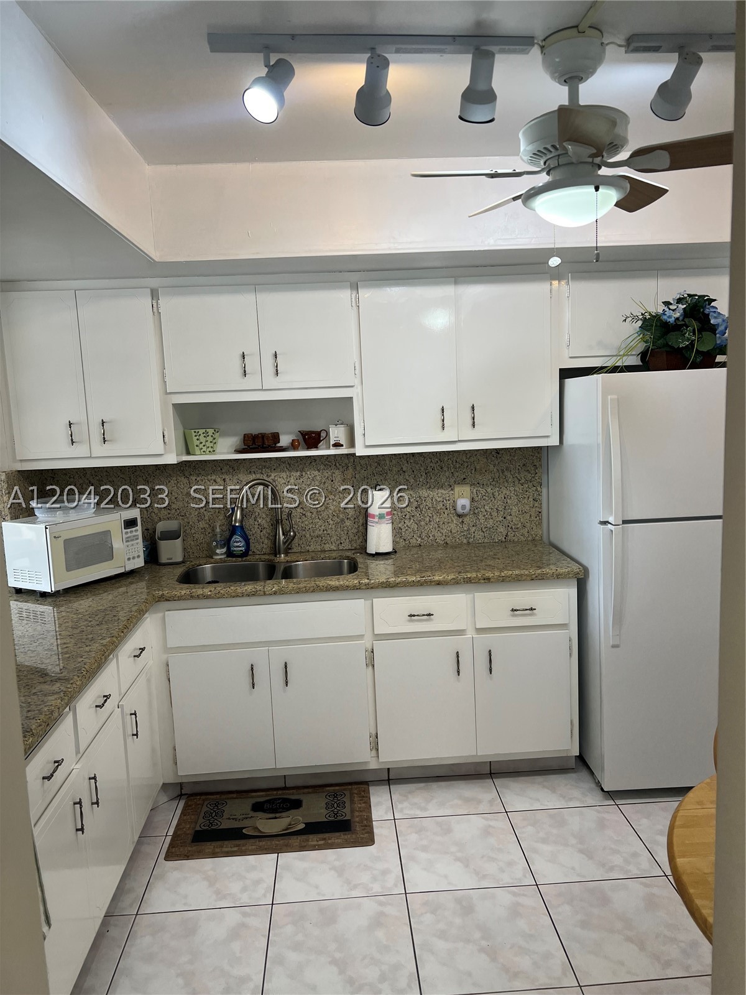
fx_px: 747
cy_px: 498
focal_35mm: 26
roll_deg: +2.6
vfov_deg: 67.3
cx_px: 373
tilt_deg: -6.6
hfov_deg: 53.1
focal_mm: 5.7
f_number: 1.5
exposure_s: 1/120
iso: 50
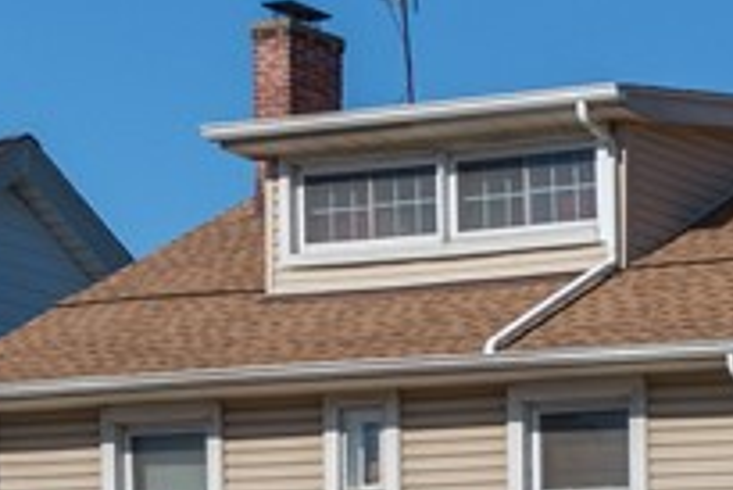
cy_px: 576
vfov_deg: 10.6
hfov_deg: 13.2
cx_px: 1597
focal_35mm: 127
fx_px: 2588
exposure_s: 1/500
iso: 200
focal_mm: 24
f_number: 9
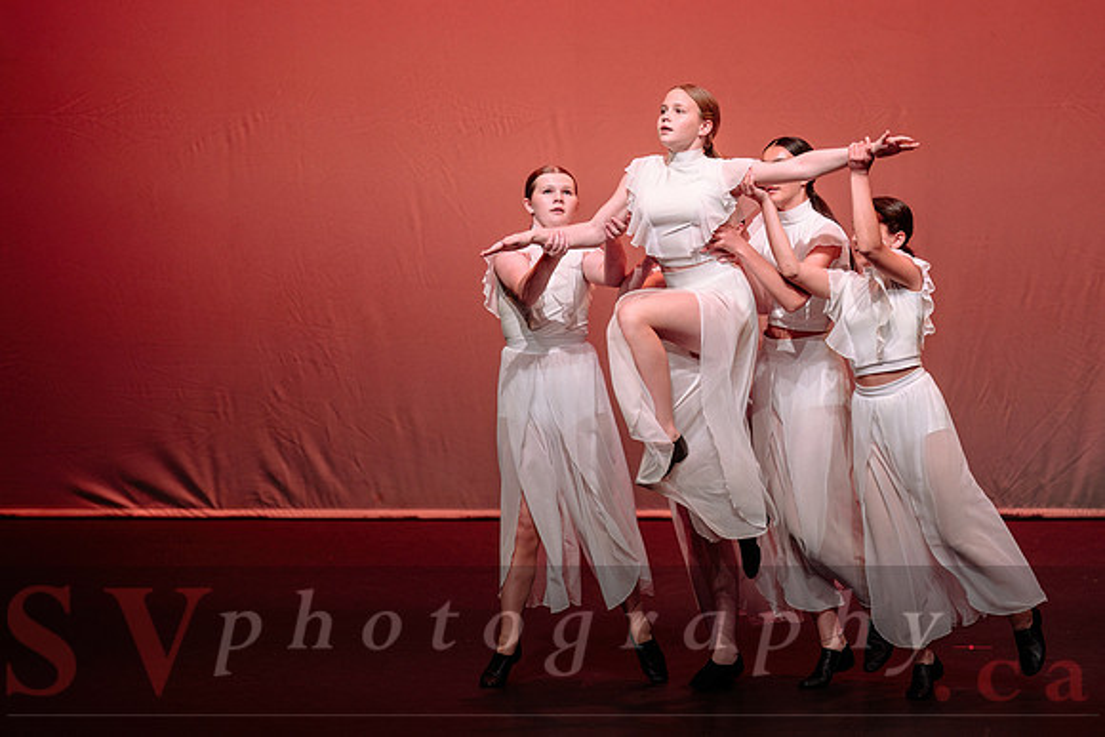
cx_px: 691
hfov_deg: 12.0
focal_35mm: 171
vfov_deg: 8.0
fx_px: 5240
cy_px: 326
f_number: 2.8
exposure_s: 1/640
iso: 1000
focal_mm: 135
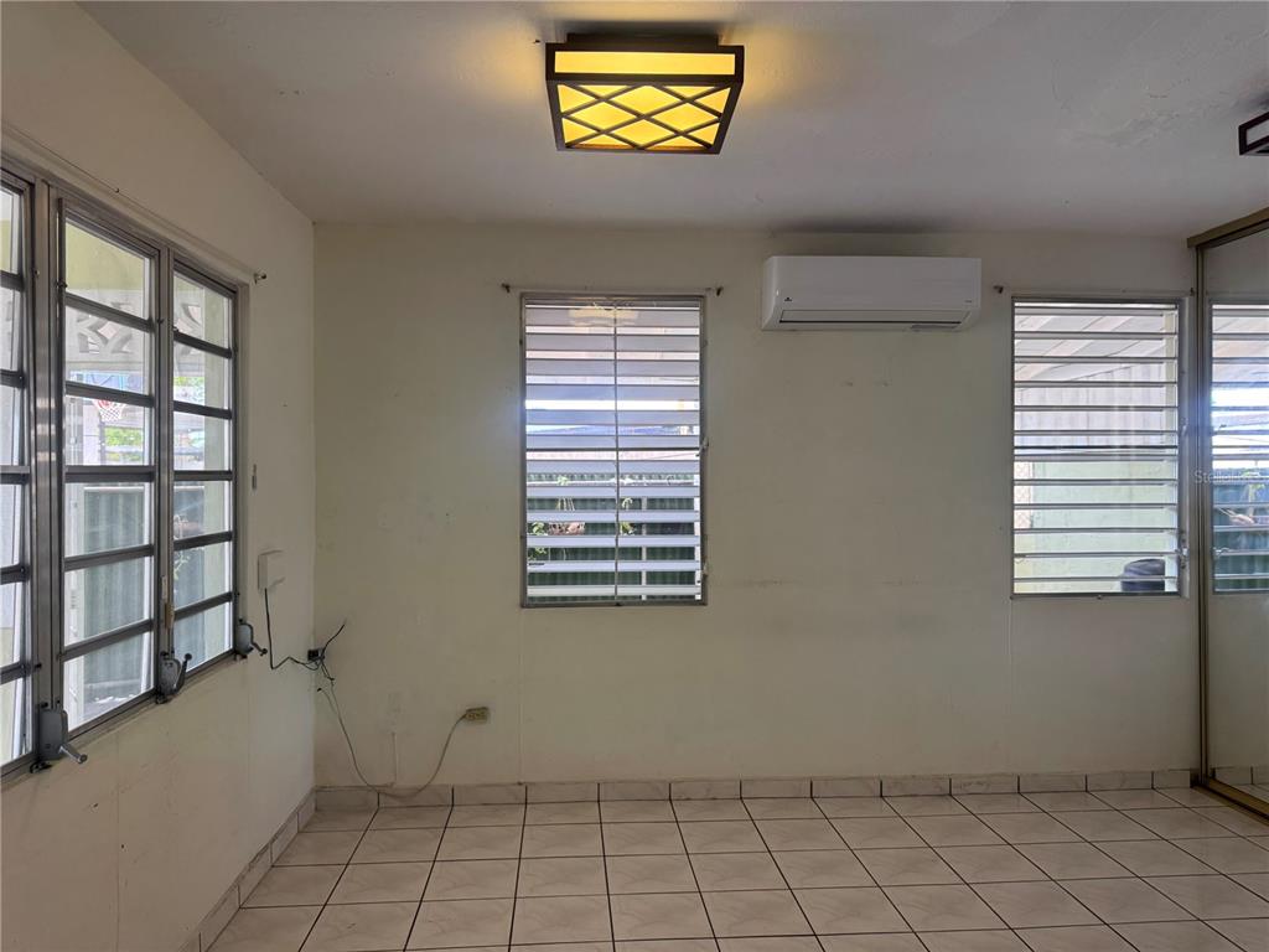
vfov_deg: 56.8
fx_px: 880
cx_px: 634
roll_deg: +0.2
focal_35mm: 24
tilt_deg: +0.0
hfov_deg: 71.6
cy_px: 476
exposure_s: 1/120
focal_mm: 6.76
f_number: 1.78
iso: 160
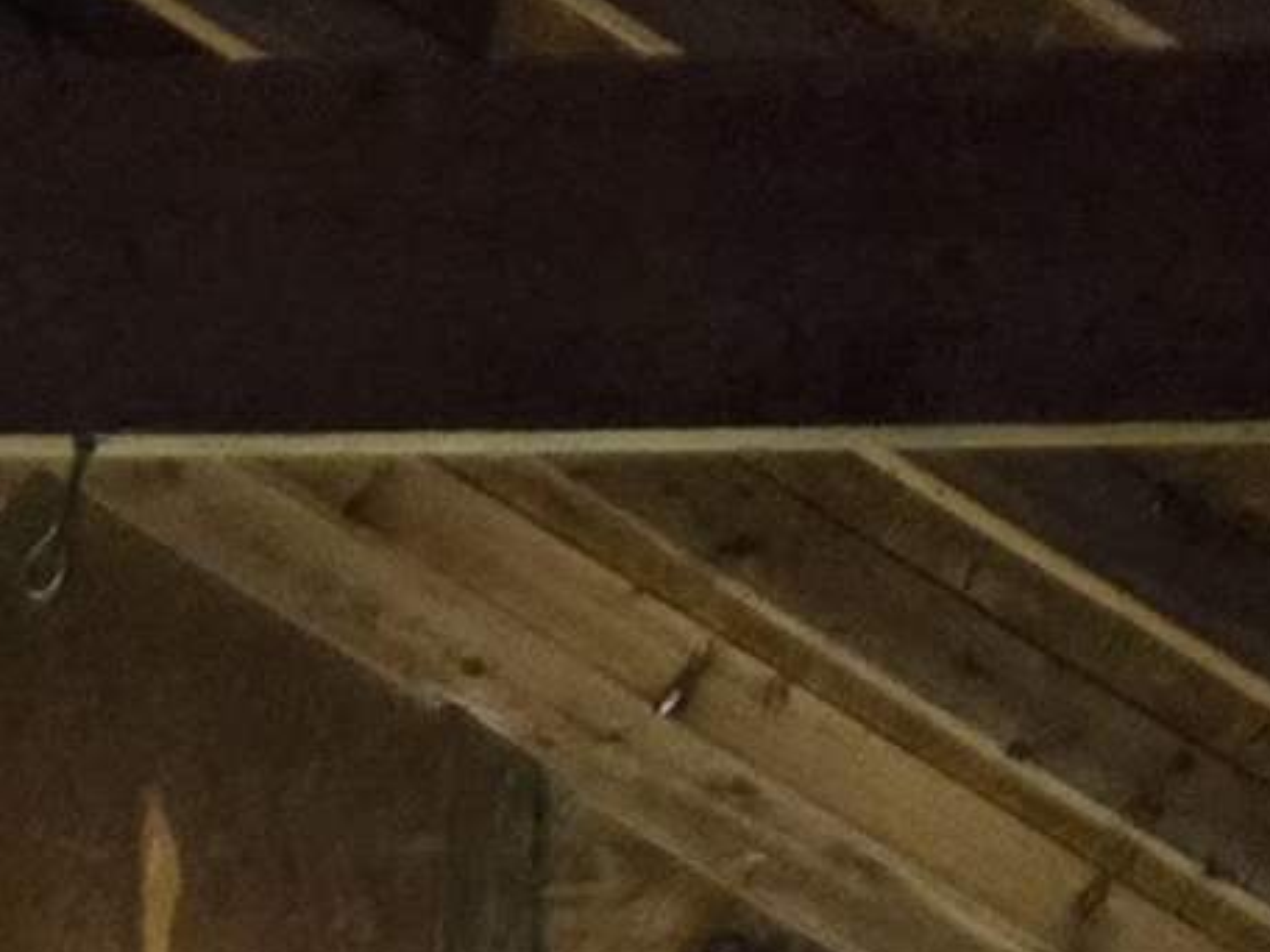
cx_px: -270
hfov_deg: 12.4
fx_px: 5687
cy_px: 3016
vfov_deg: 8.0
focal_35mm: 155
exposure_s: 1/120
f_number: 1.8
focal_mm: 5.4
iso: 1000
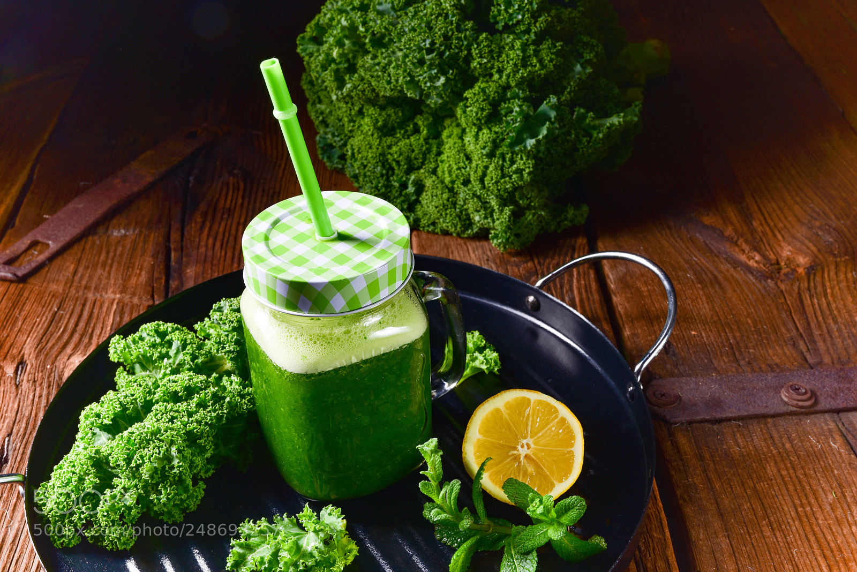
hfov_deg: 41.1
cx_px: 428
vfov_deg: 28.1
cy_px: 286
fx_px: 1143
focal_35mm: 48
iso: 64
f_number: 16
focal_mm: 48
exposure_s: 1/160
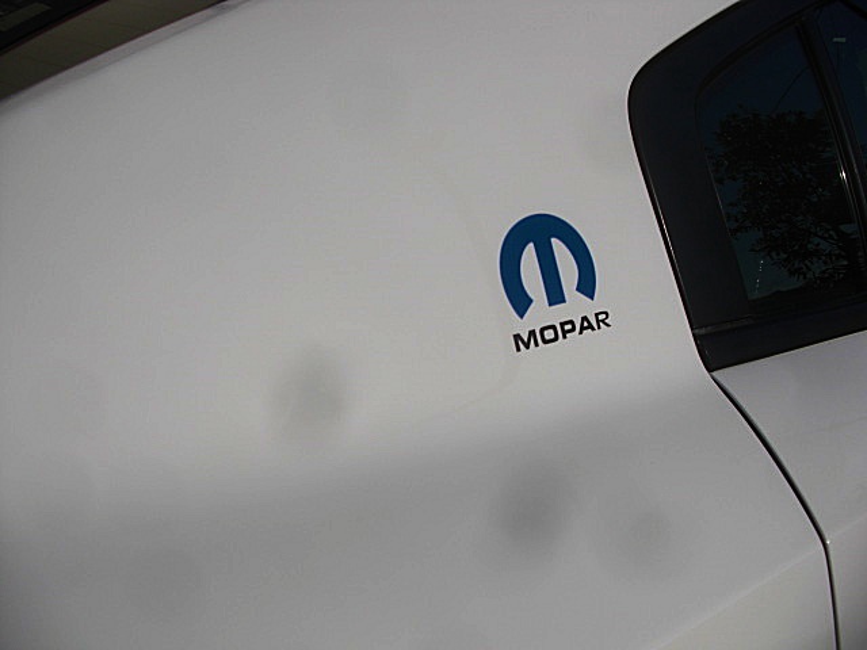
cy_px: 325
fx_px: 902
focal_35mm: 36
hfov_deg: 51.4
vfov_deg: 39.7
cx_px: 434
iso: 50
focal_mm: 6.3
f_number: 7.9
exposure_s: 1/400
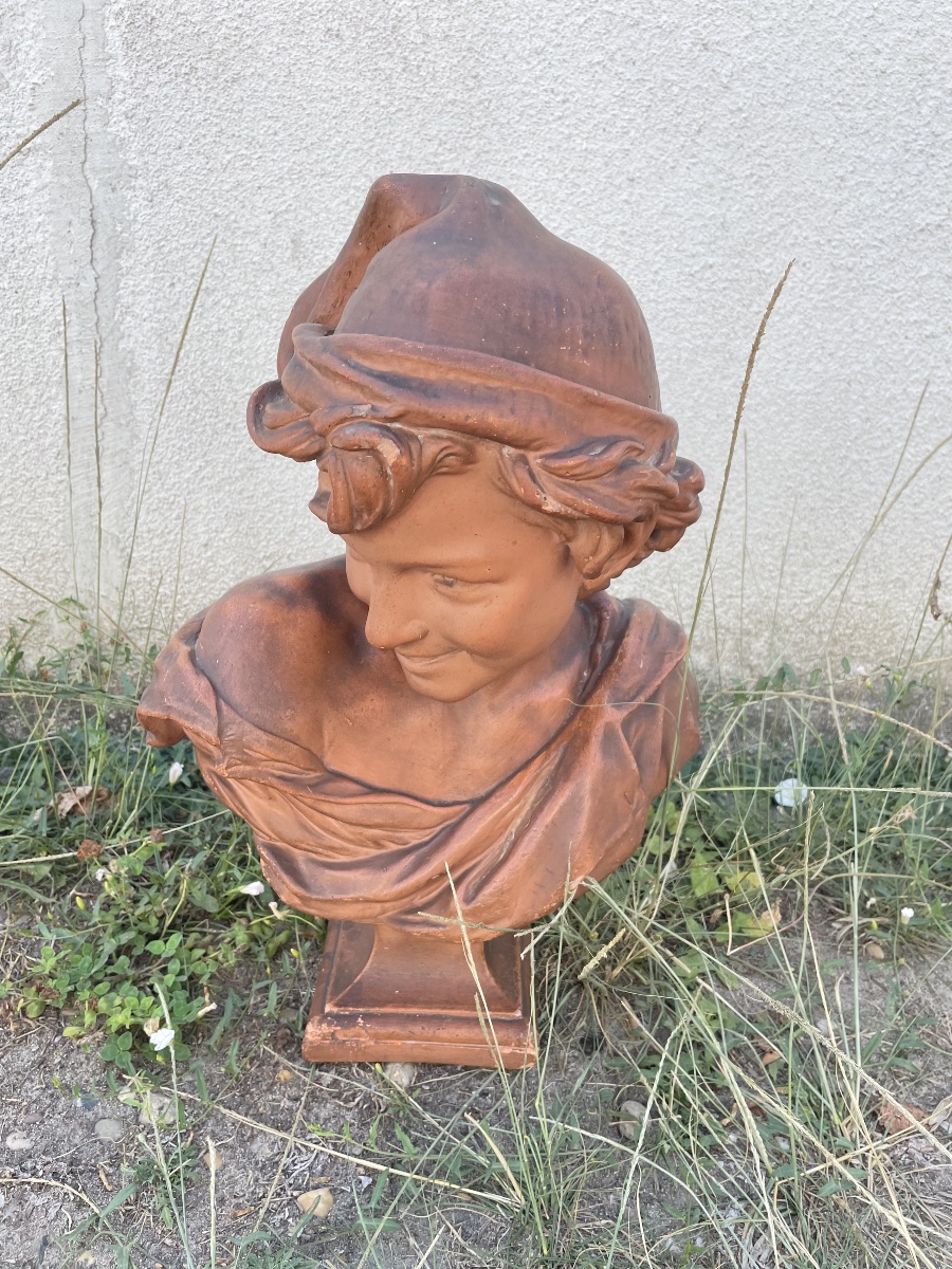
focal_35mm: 26
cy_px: 634
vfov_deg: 67.3
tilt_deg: -18.4
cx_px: 476
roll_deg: -1.8
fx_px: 953
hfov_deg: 53.1
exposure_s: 1/785
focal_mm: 4.2
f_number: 1.6
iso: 32
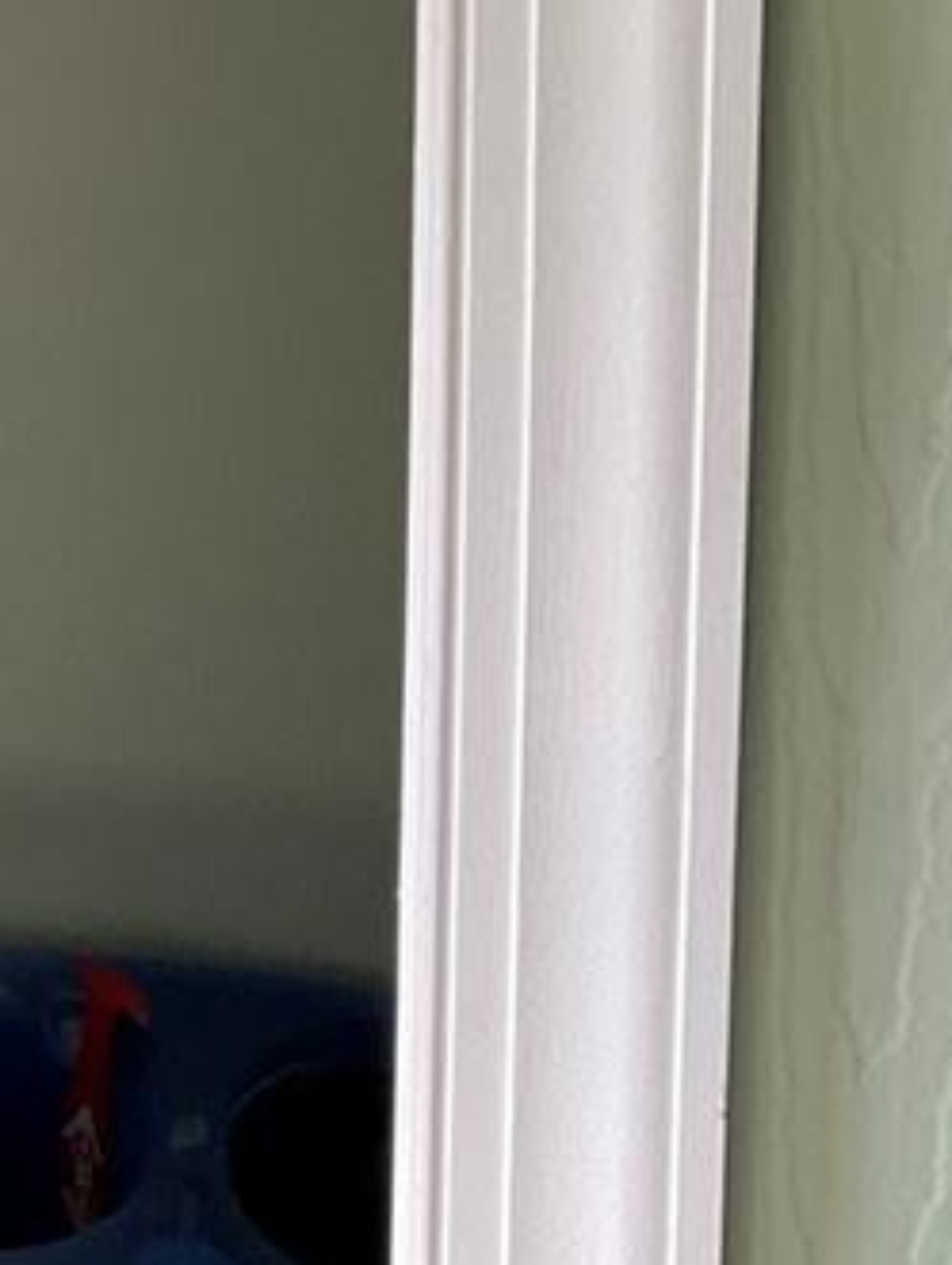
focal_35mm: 105
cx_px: -512
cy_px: -894
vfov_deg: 16.2
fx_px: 3843
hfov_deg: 13.3
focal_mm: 3
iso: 64
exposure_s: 1/115
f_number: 1.8
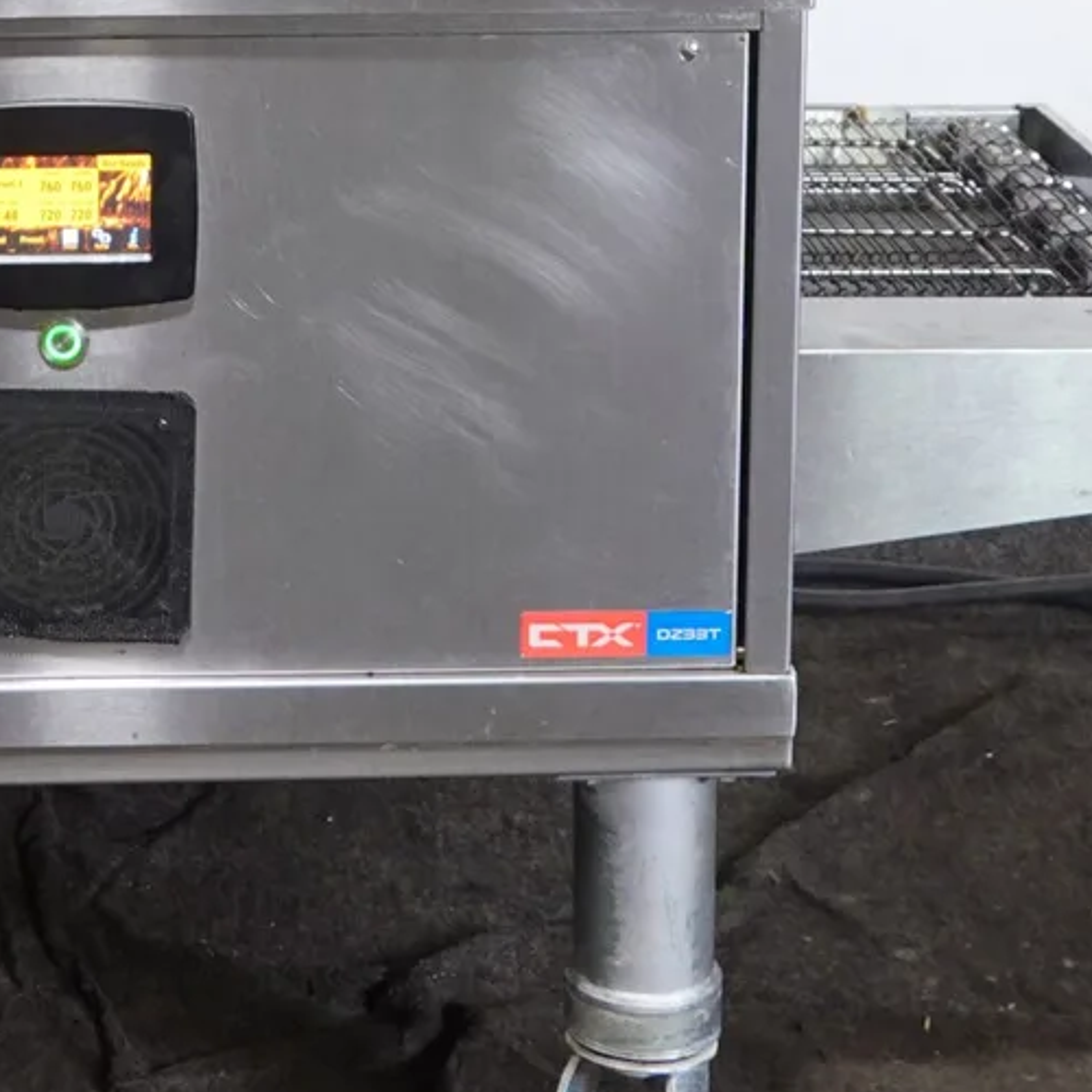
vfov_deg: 16.5
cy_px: -116
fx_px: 3640
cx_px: 151
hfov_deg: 16.9
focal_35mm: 102
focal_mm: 11.29
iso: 400
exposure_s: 1/30
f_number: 3.2
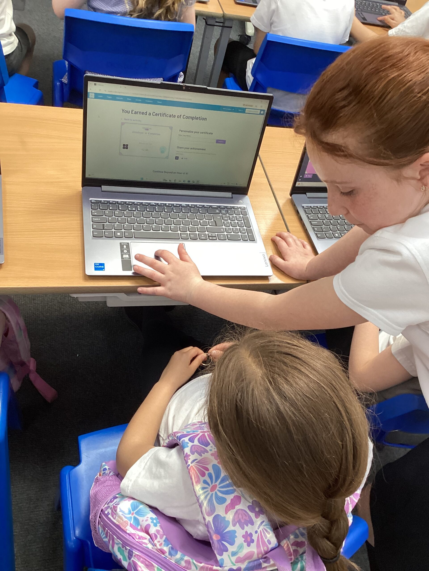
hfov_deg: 45.4
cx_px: 214
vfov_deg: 58.4
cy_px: 286
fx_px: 512
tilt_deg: -48.8
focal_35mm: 31
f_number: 2.4
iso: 125
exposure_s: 1/60
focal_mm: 3.3
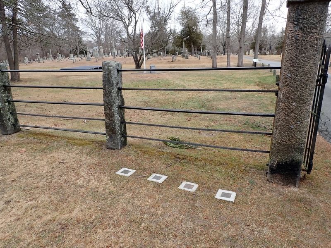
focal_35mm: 25
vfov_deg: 54.9
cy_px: 124
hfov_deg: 69.4
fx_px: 239
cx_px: 166
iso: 100
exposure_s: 1/200
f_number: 2.8
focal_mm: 4.5
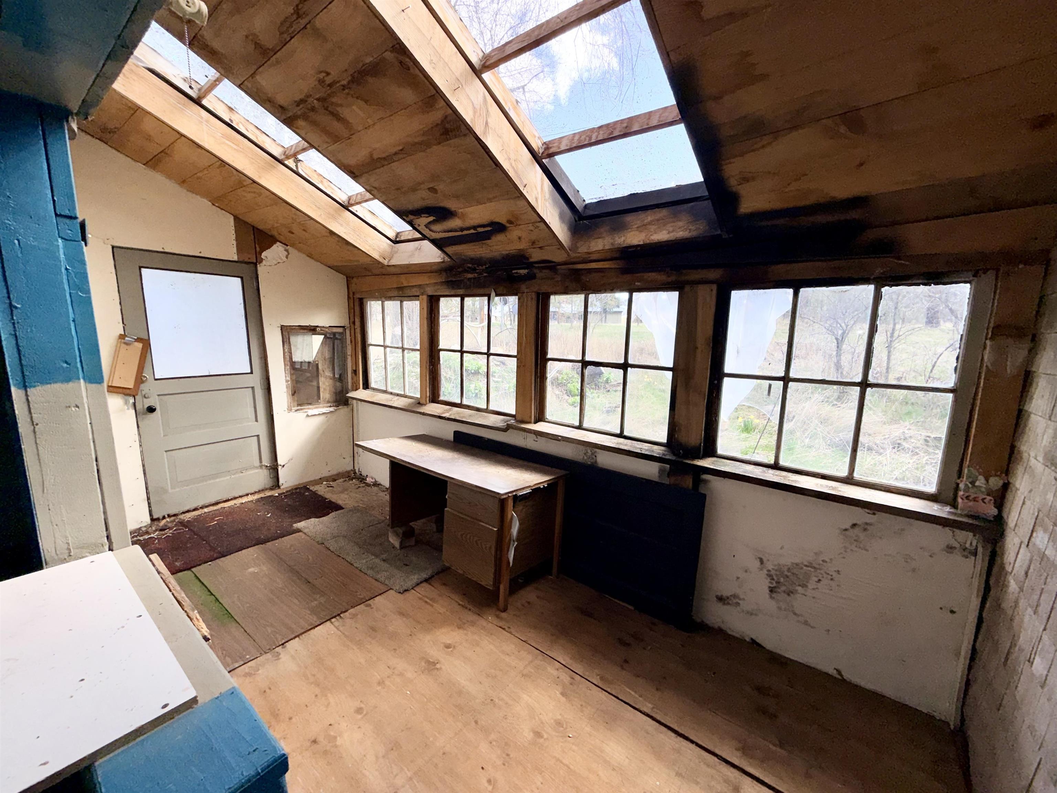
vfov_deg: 85.7
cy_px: 396
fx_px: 427
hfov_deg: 102.1
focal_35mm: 14
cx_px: 528
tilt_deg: -8.1
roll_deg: +0.0
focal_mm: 2.22
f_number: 2.2
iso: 16
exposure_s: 1/135
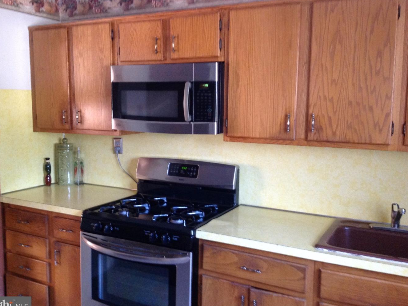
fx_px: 448
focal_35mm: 38
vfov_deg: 37.7
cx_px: 199
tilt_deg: -6.9
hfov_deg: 49.0
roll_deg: -2.1
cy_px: 148
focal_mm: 4.28
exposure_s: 1/15
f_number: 2.4
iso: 250
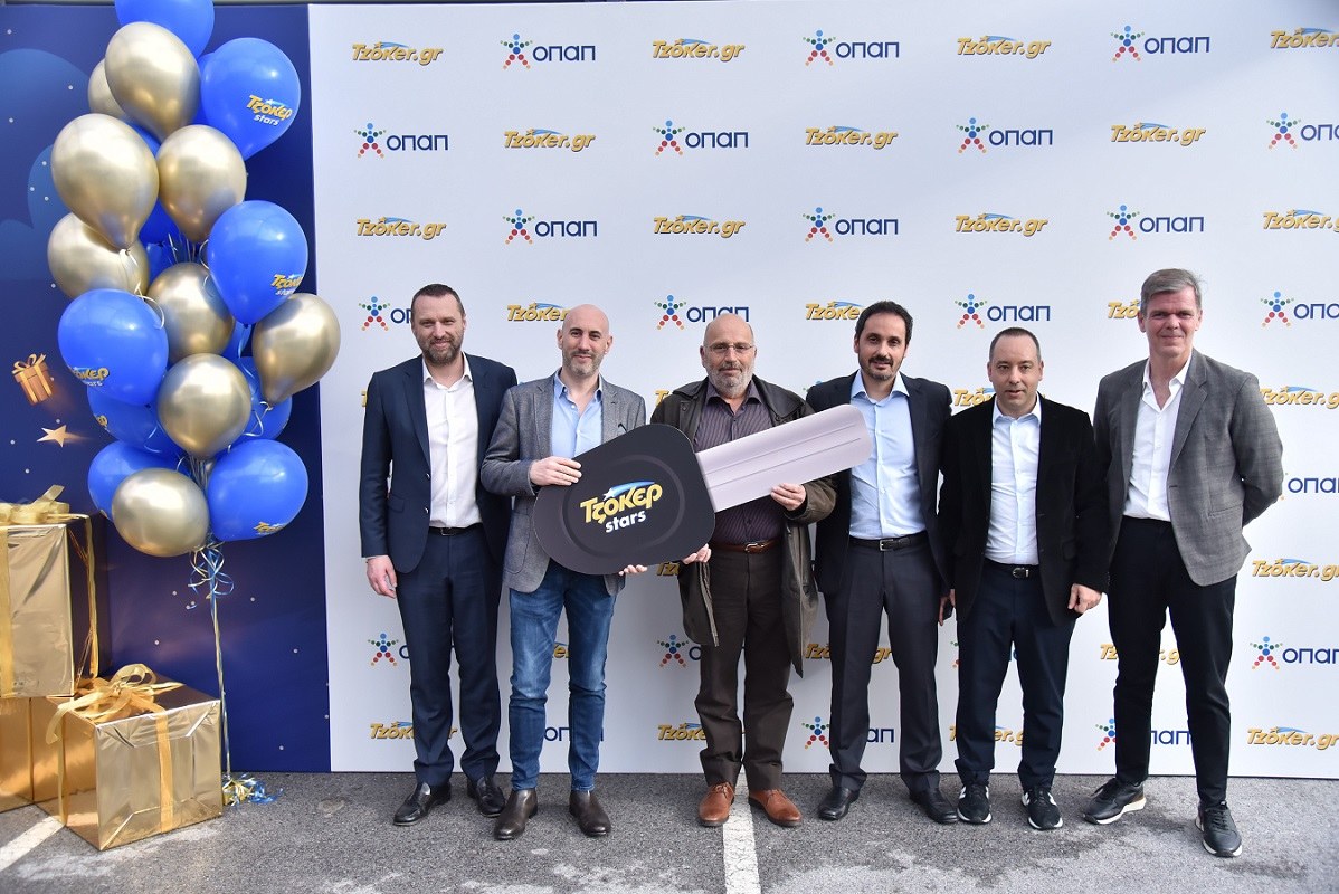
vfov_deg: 43.7
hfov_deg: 61.9
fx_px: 1116
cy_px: 447
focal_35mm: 30
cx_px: 670
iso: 1000
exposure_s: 1/2500
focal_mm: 30
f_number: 4
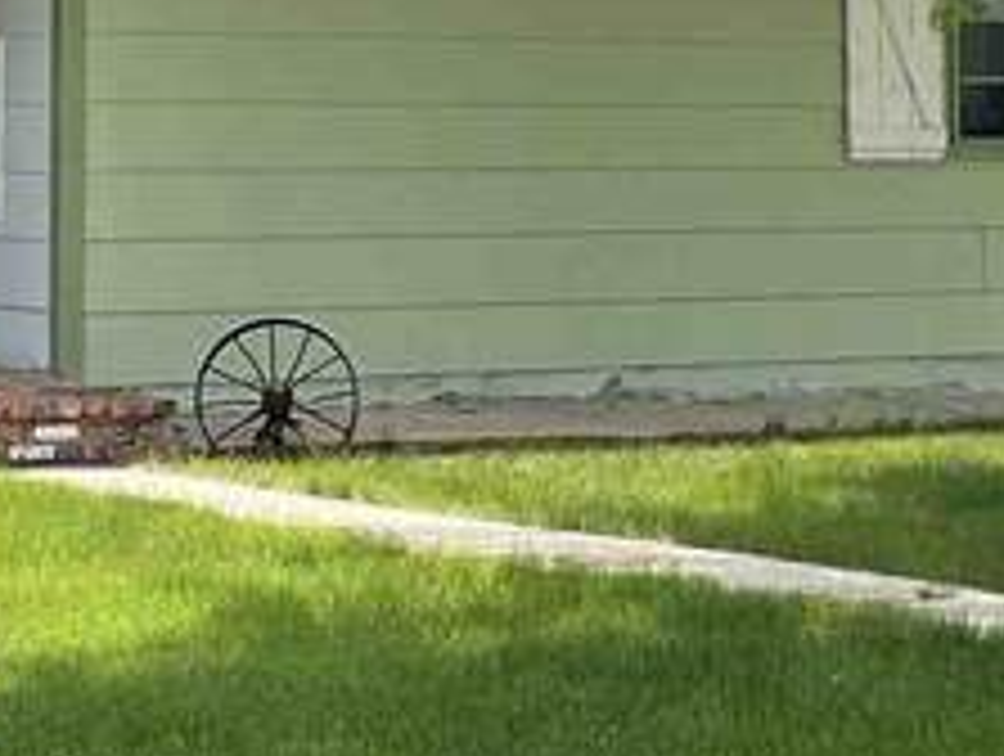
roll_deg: +0.0
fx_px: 4329
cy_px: -45
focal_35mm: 149
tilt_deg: +2.8
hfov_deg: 13.2
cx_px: 225
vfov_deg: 9.9
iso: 32
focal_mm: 4.2
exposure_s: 1/1276
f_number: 1.6
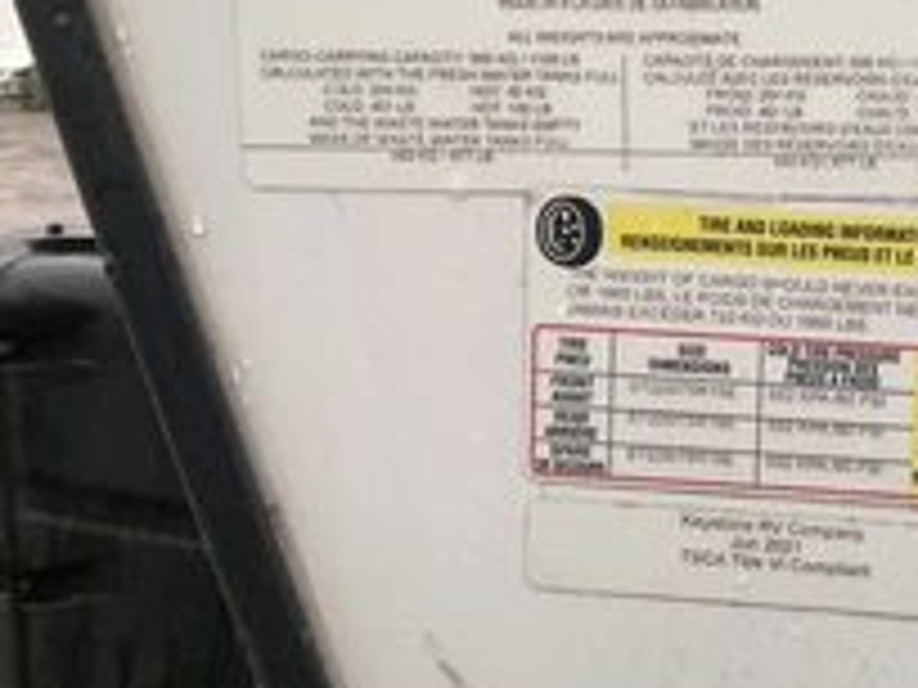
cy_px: 207
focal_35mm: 57
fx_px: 1512
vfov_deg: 25.5
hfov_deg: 32.1
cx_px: 828
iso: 250
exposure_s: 1/60
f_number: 1.8
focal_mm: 3
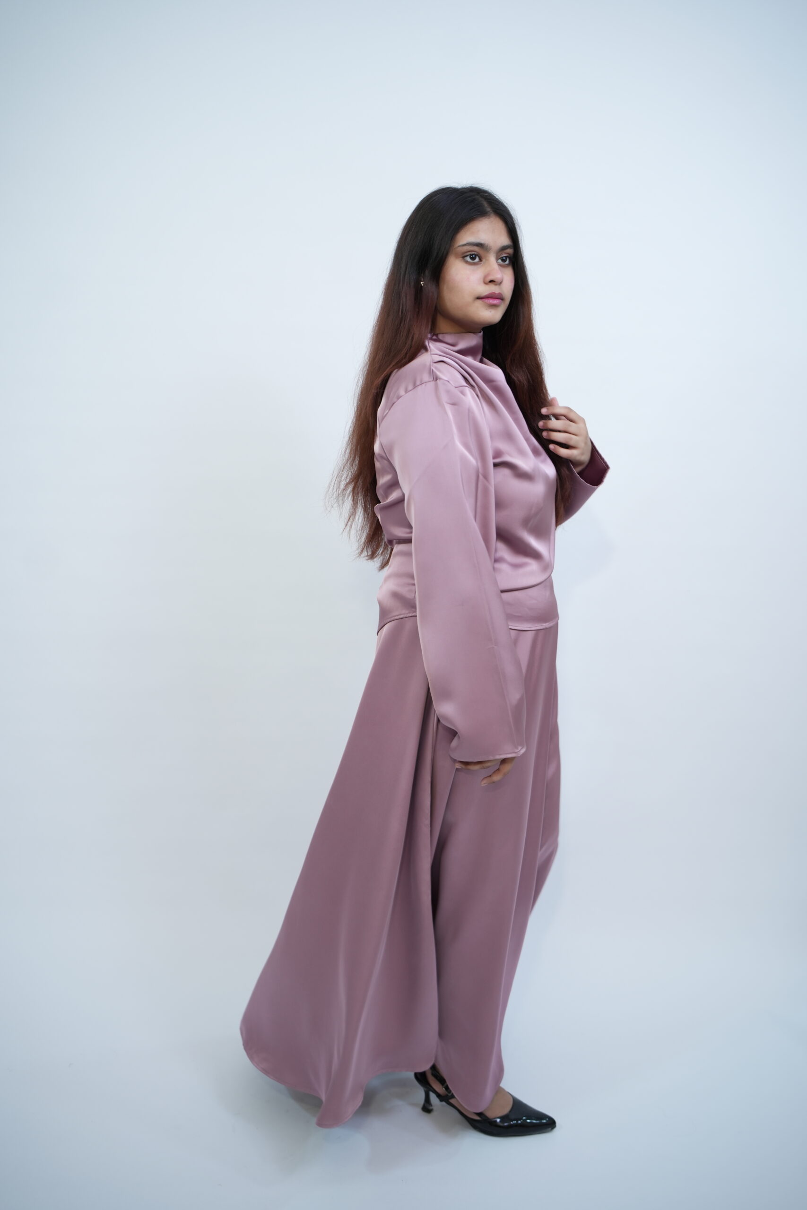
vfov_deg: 54.4
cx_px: 404
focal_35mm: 35
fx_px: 1177
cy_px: 605
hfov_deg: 37.9
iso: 320
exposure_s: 1/200
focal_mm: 35
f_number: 2.5
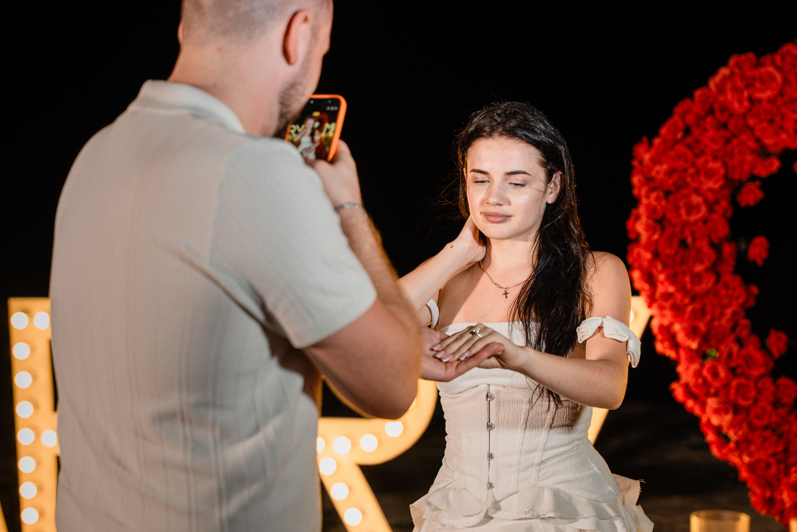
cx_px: 345
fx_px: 2037
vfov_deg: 14.8
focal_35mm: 92
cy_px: 198
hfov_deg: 22.1
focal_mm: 70
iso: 1250
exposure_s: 1/160
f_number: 2.8
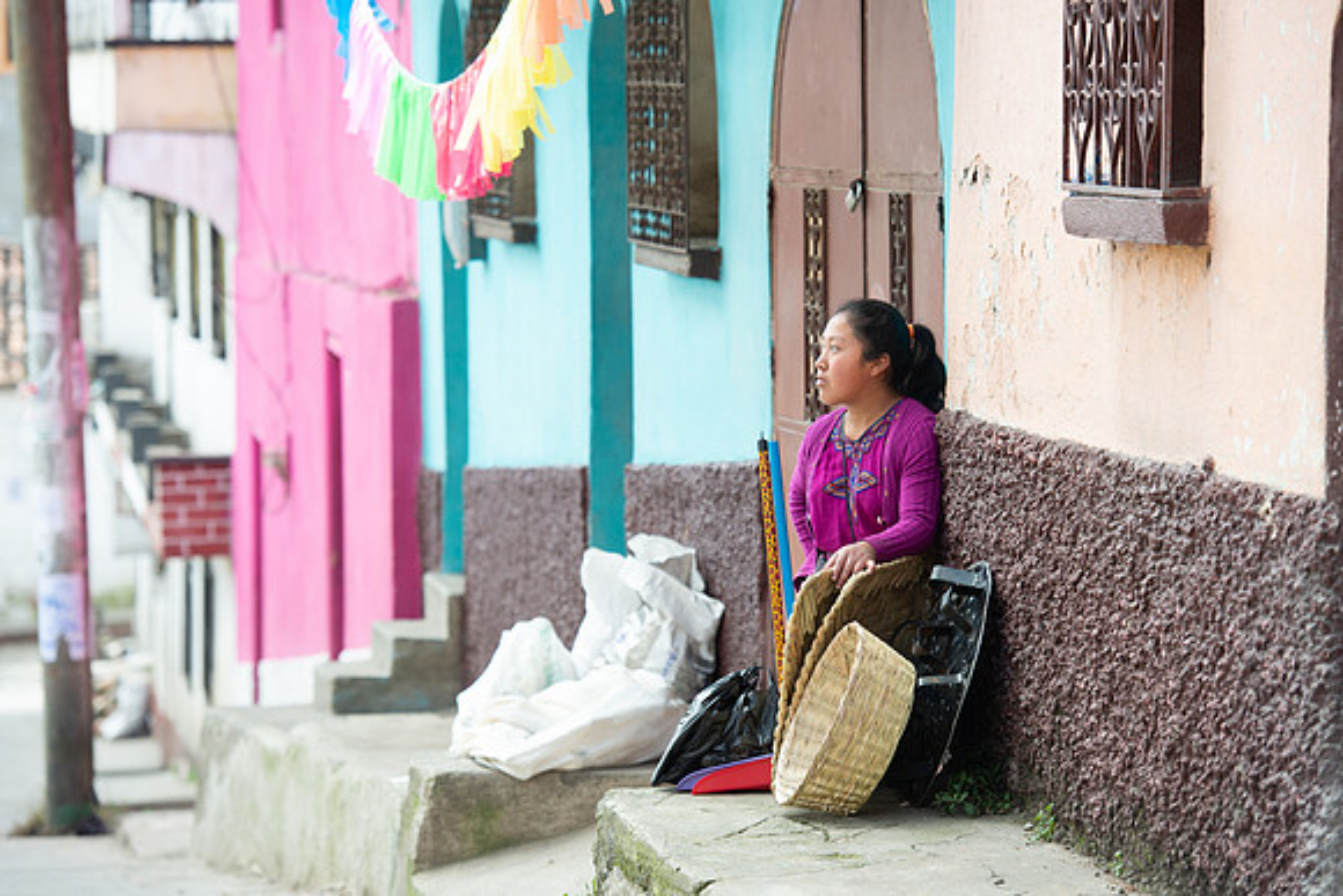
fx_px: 5037
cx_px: 672
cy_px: 448
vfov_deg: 10.2
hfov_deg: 15.2
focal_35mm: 135
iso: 160
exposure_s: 1/160
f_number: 5.6
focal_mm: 135
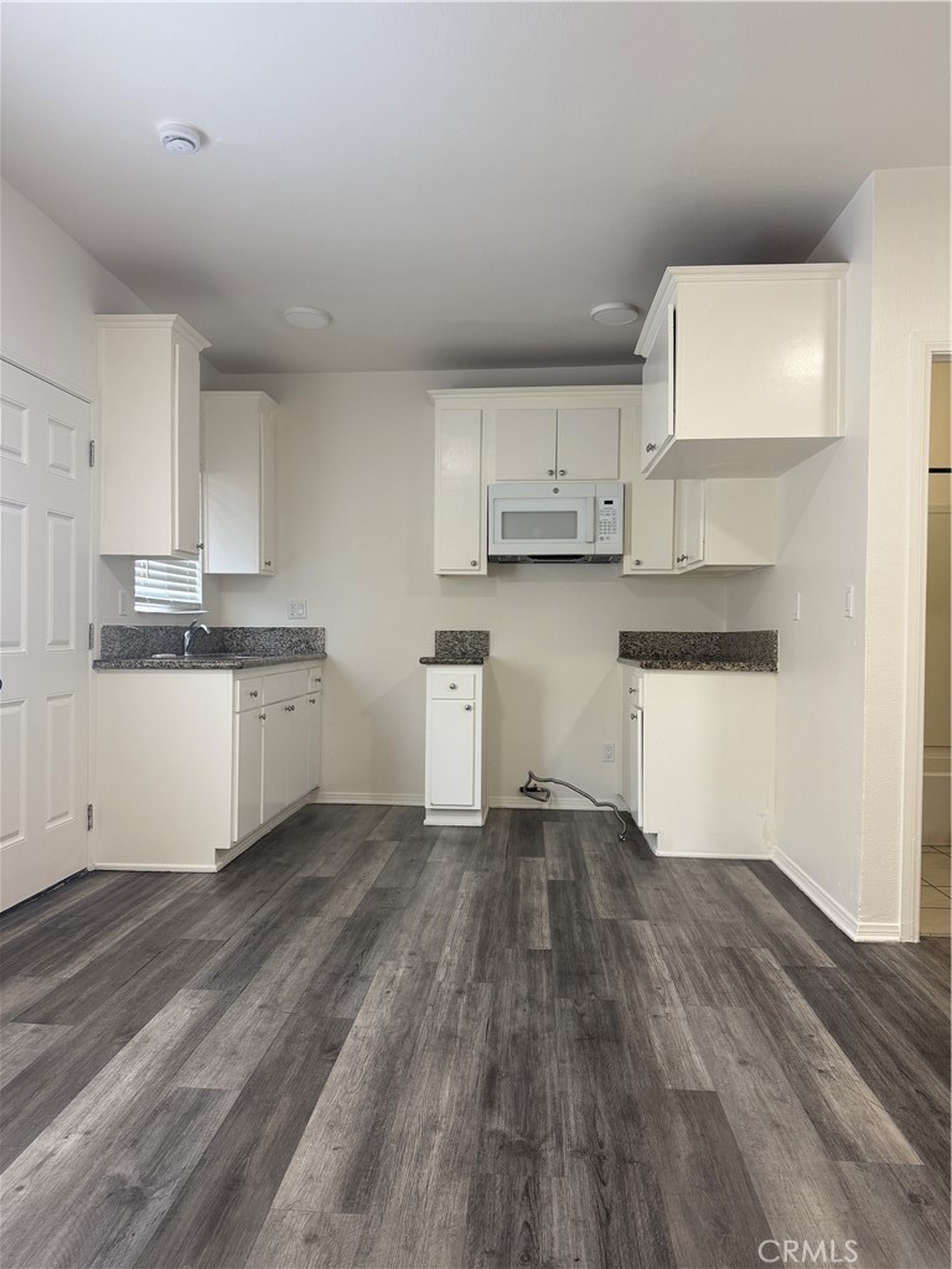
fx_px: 880
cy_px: 634
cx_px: 476
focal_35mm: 24
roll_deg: -1.0
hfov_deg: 56.8
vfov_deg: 71.6
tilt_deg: -0.3
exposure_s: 1/60
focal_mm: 6.76
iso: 125
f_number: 1.78
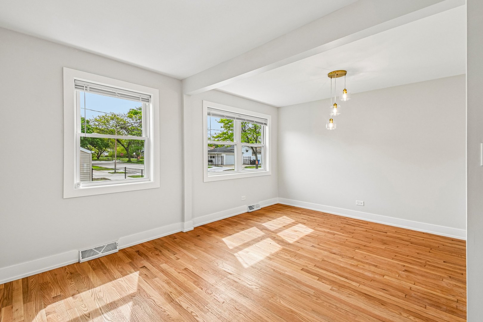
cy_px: 161
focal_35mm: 15
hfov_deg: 100.4
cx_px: 242
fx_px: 201
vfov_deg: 77.3
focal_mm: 10
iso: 100
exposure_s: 1/80
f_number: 8
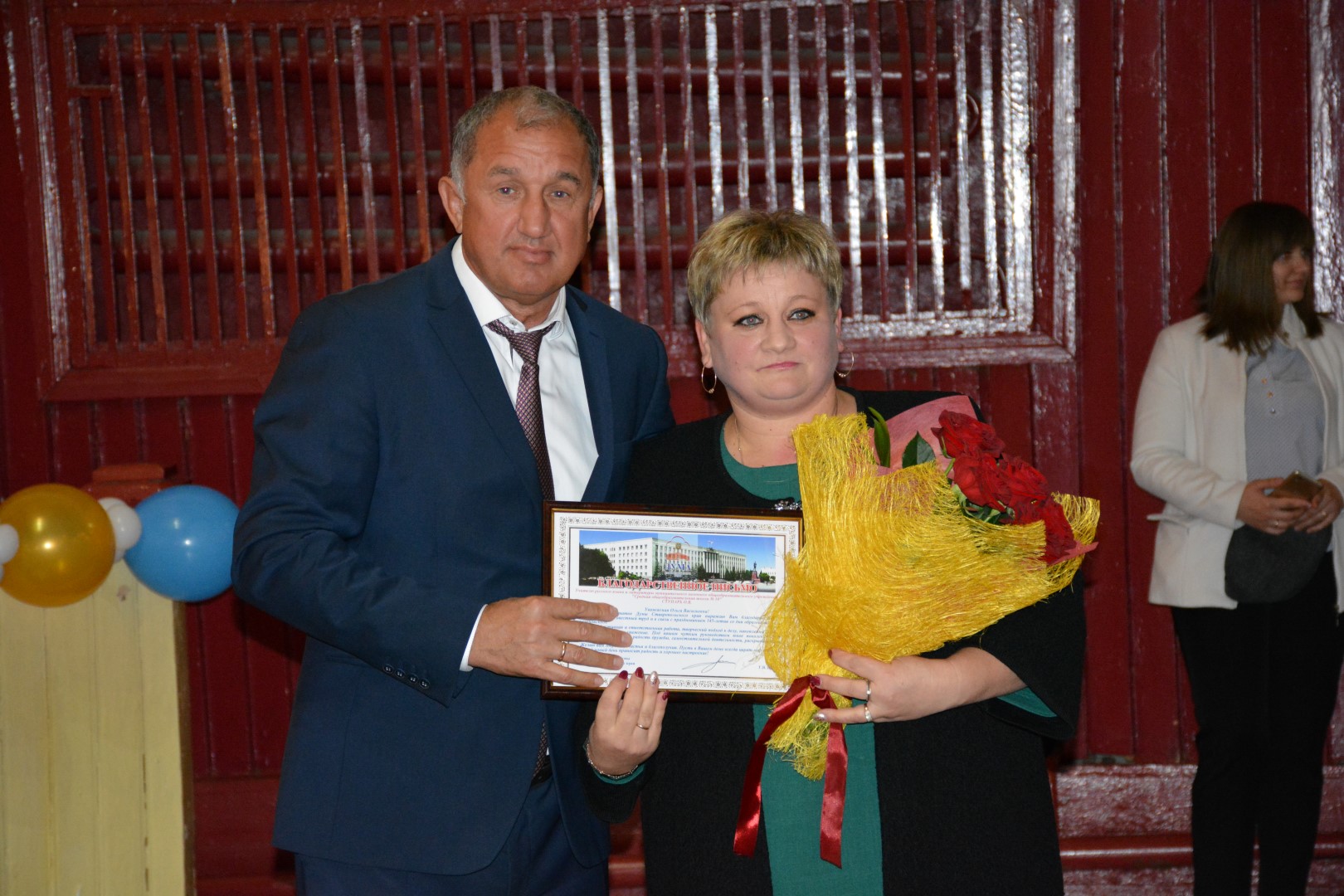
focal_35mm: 99
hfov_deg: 20.6
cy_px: 448
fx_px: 3696
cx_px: 672
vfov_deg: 13.8
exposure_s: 1/60
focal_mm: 66
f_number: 5
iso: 3200
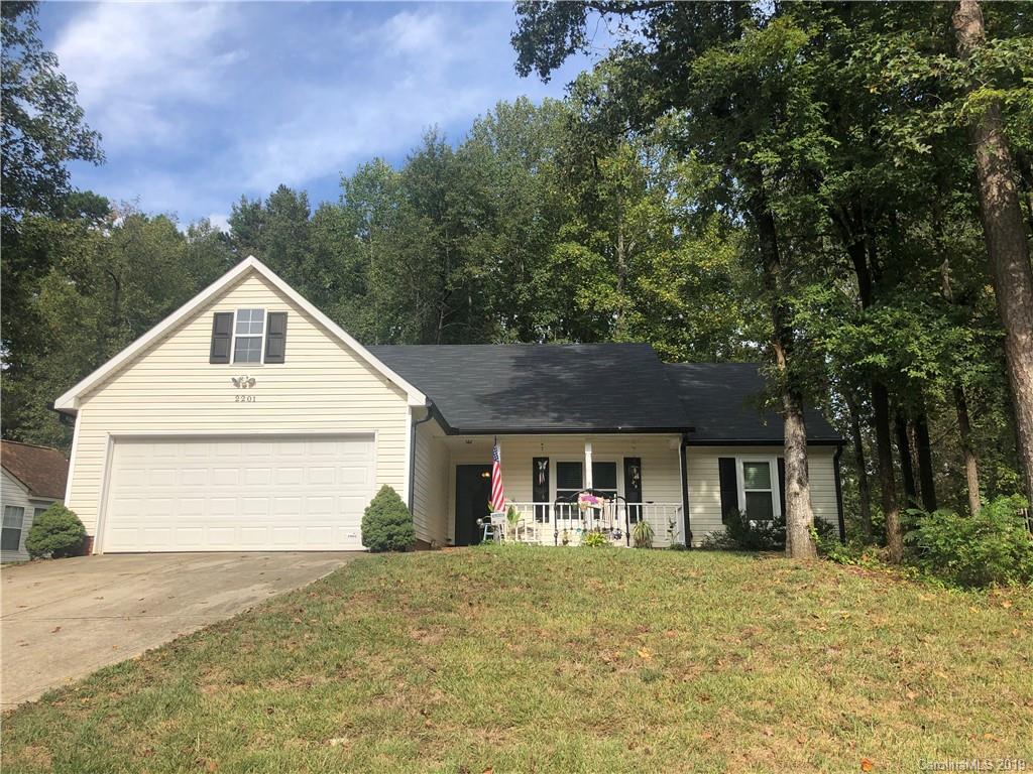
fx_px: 836
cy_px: 387
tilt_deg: +15.8
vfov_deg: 49.7
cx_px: 516
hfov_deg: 63.4
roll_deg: +0.5
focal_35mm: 28
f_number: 1.8
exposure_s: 1/1263
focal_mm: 4
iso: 20
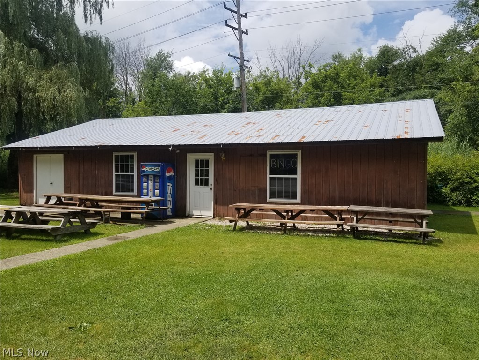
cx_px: 240
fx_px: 360
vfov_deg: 53.1
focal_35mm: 26
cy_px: 180
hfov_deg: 67.3
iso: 50
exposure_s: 1/3496
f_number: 1.7
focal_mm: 4.3
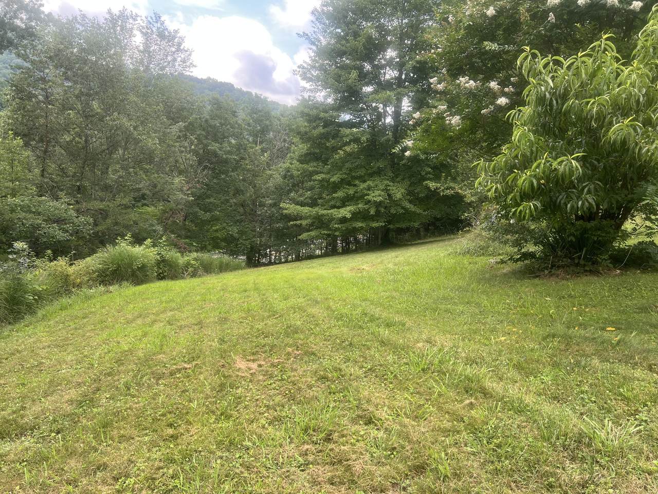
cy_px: 247
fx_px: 494
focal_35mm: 26
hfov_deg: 67.3
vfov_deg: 53.1
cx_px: 329
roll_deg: -4.9
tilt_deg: -8.8
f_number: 1.5
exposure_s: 1/439
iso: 50
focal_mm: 5.7
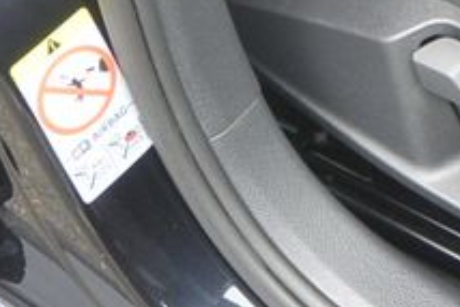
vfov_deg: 9.2
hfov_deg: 14.6
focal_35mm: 134
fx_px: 1713
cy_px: -422
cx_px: 595
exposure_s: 1/160
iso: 200
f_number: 3.5
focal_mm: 10.7
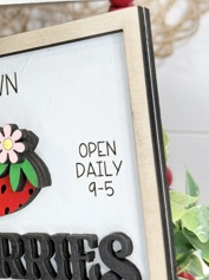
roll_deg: +3.2
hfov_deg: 19.6
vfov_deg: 27.4
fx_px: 573
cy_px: 111
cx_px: -36
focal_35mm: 71
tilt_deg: -7.9
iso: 64
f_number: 1.78
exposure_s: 1/254
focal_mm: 6.76
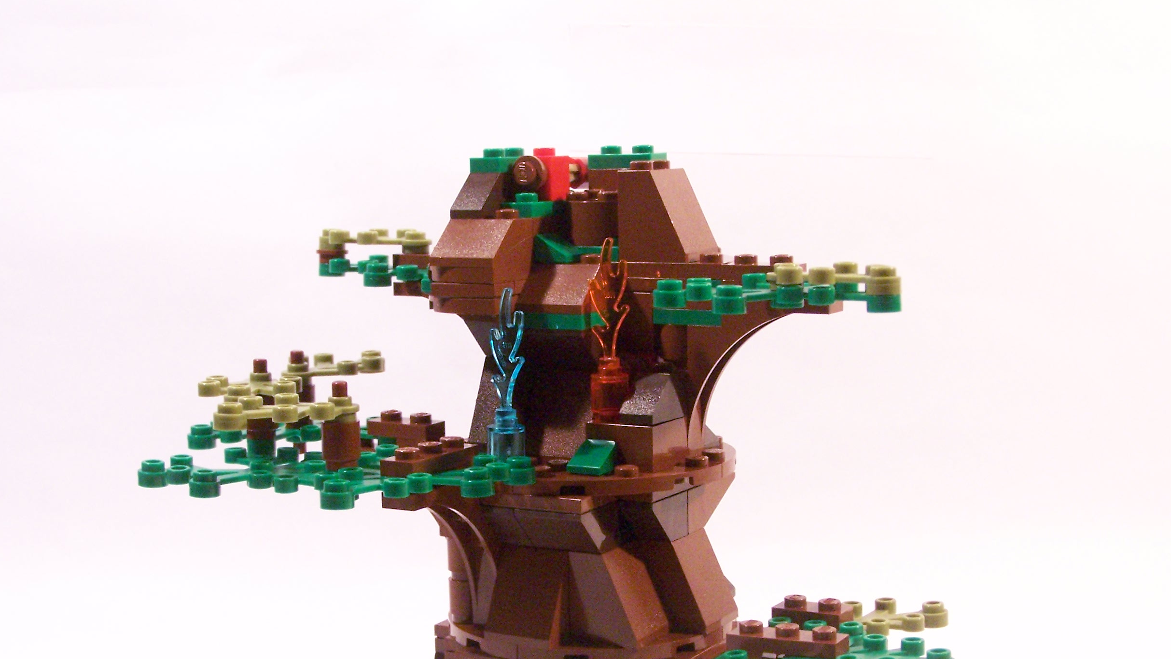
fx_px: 1832
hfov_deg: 35.4
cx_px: 610
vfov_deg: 20.3
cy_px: 463
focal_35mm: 59
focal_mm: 8.5
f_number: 4
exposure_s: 1/30
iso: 400
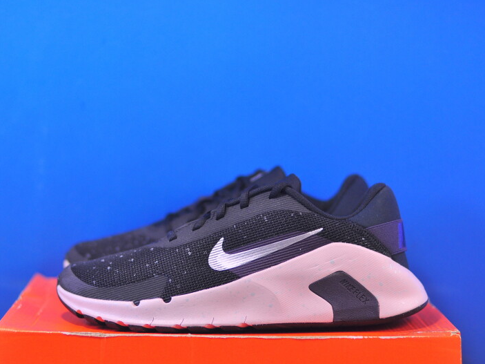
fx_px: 1149
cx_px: 219
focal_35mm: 82
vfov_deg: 18.0
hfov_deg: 23.8
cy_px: 182
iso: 250
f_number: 2.2
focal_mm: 50
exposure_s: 1/320
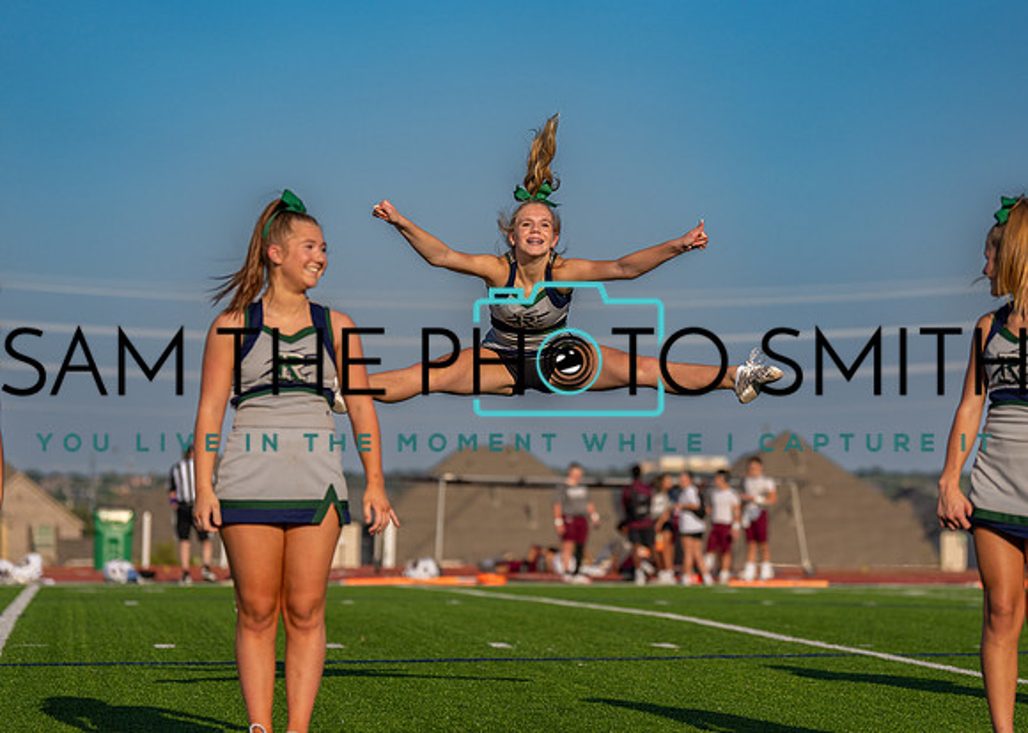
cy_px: 358
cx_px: 550
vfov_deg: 10.4
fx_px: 4044
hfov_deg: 14.5
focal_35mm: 139
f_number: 2.8
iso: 100
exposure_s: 1/5000
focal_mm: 111
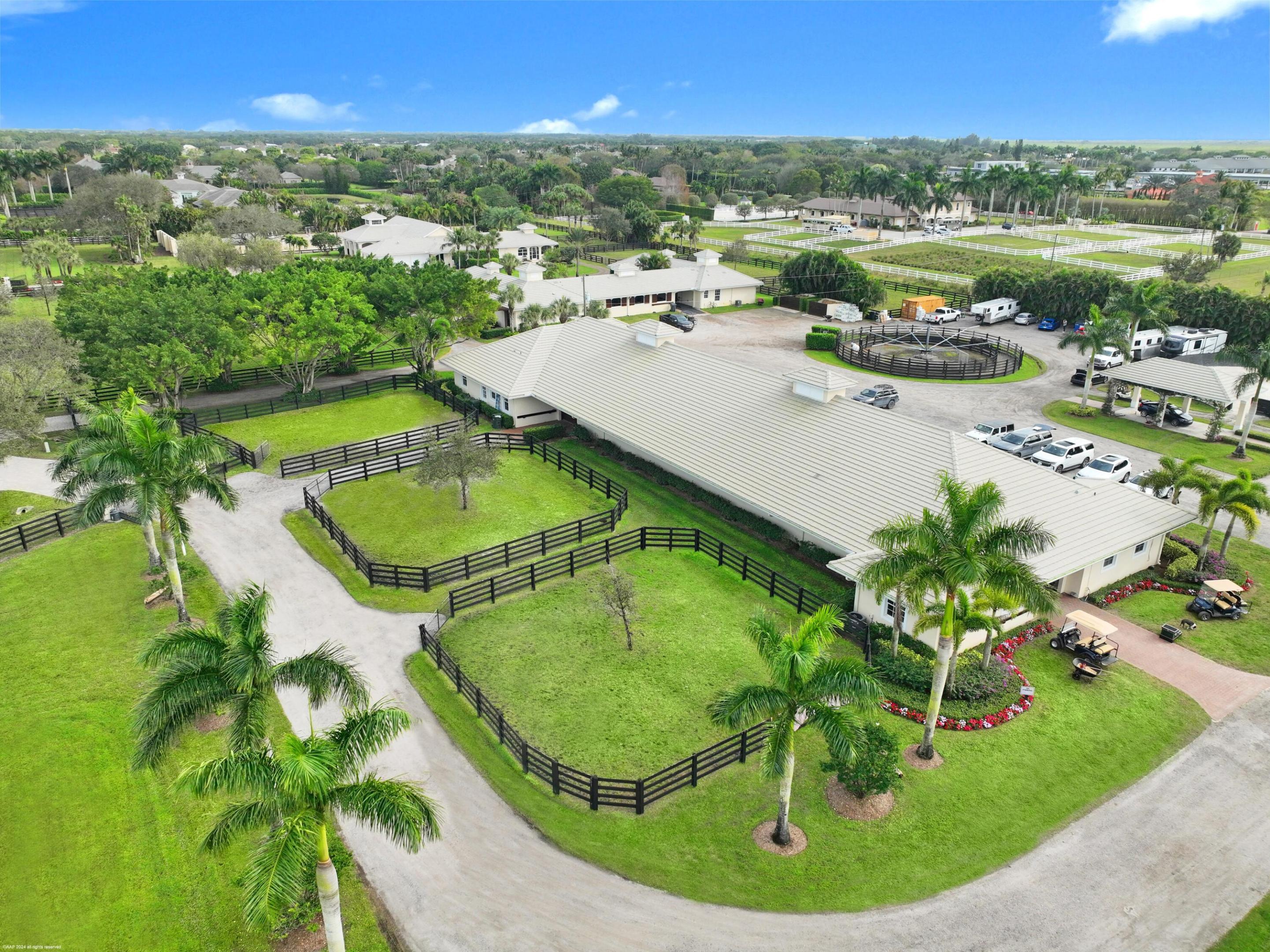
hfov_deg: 71.6
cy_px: 476
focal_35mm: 24
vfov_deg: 56.8
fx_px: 880
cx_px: 635
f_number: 2.8
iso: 220
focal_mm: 12.29
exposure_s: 1/1250
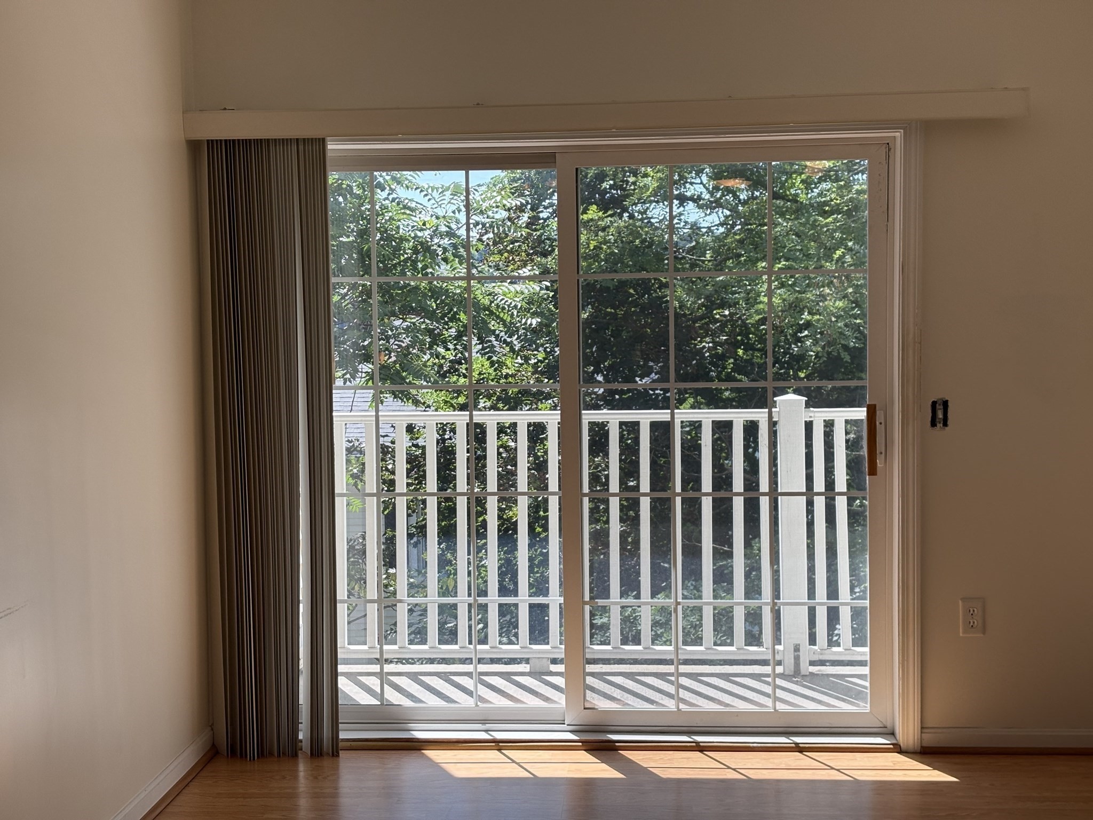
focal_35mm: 52
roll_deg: +1.0
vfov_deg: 28.0
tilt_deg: -4.1
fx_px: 1642
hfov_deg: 36.8
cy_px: 410
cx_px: 546
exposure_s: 1/602
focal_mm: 5.96
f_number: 1.6
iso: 32
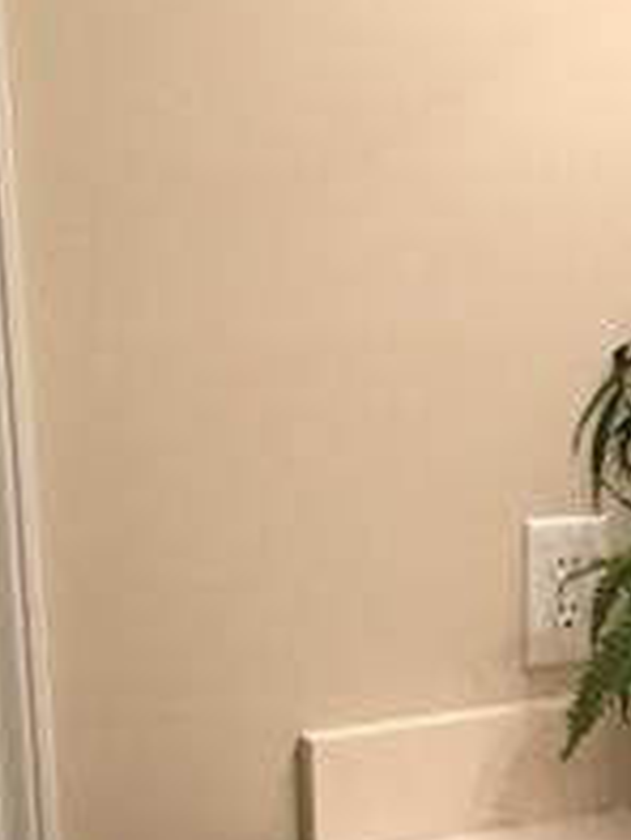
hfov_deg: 12.2
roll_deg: +0.1
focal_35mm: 113
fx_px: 2743
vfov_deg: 17.3
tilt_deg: -11.1
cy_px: 627
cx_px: 1079
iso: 100
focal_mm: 4.15
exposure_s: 1/30
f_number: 2.2
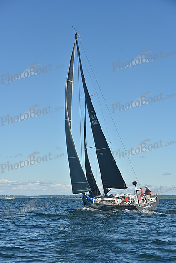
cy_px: 132
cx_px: 88
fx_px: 513
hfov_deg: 19.5
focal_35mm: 70
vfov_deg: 28.8
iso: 250
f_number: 7.1
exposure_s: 1/1600
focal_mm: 70
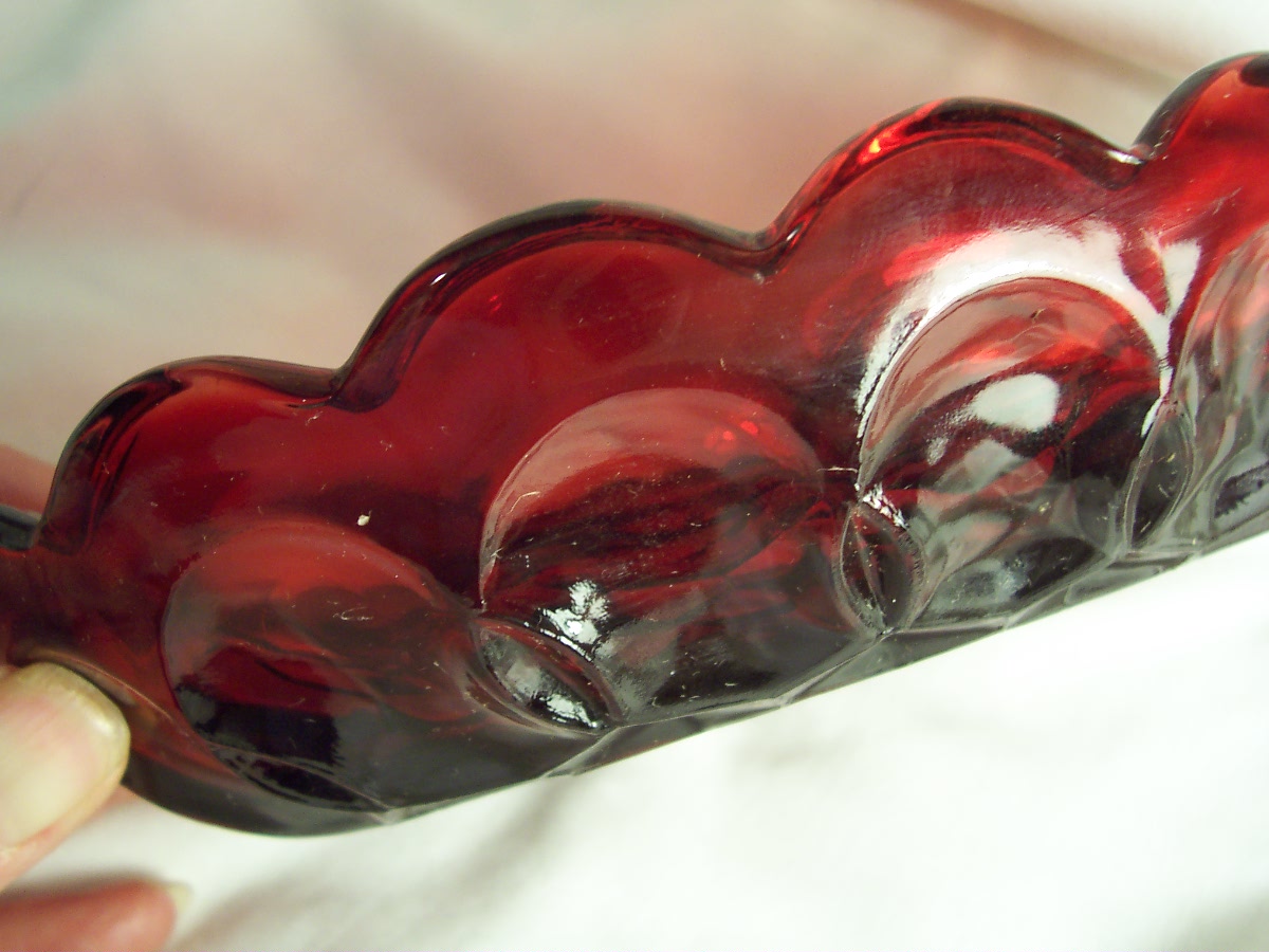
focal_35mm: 37
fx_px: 1356
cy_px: 476
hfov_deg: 50.1
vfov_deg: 38.7
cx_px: 634
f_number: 2.8
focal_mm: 5.6
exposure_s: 1/60
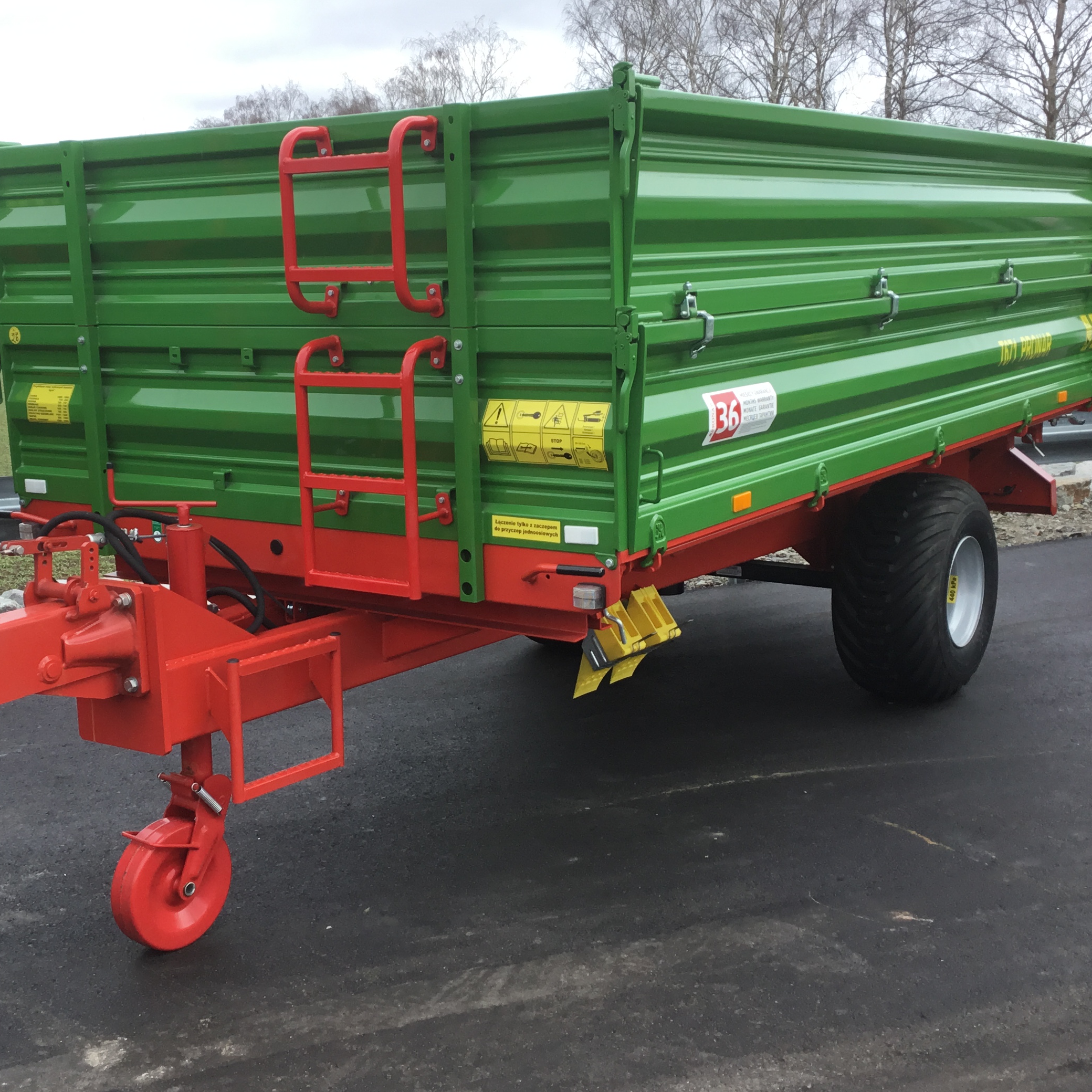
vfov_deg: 39.2
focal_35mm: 43
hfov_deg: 39.1
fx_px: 1535
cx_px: 474
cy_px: 533
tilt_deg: -8.5
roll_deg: +0.3
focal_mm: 3.3
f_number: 2.4
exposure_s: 1/252
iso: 25
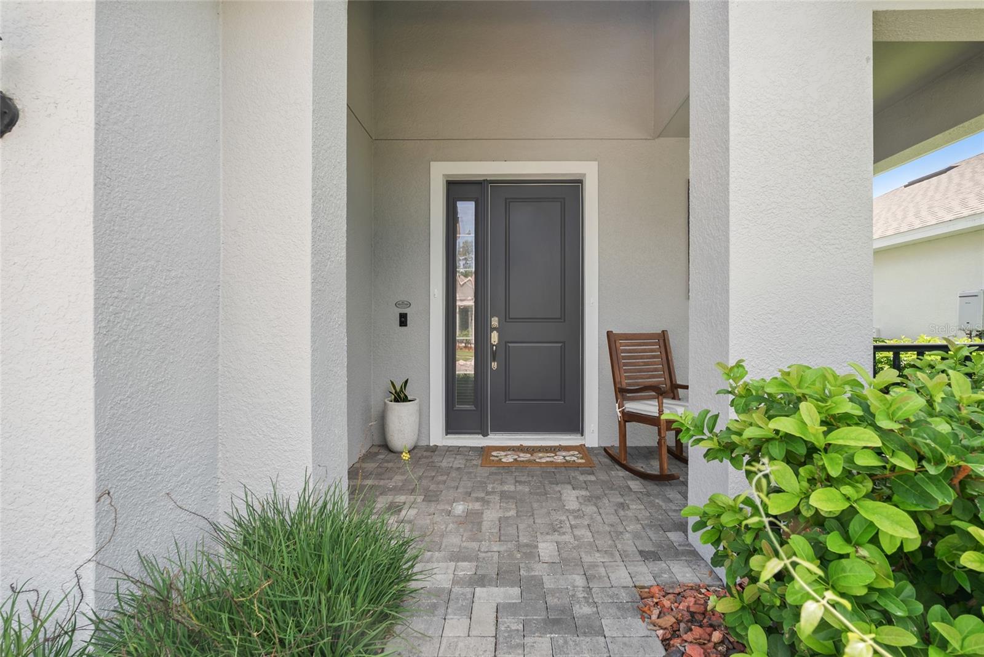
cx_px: 492
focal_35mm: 16
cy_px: 328
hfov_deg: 96.7
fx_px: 437
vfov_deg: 73.8
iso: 80
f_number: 9
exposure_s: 1/30
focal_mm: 16
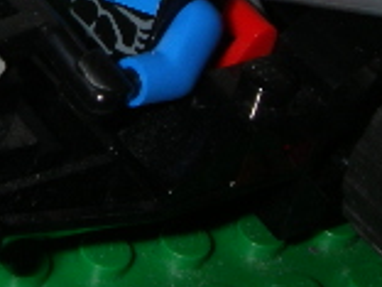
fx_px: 1722
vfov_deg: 9.3
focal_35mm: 156
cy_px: -132
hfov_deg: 12.5
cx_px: -20
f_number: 6.6
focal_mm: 6.3
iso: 80
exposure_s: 1/40
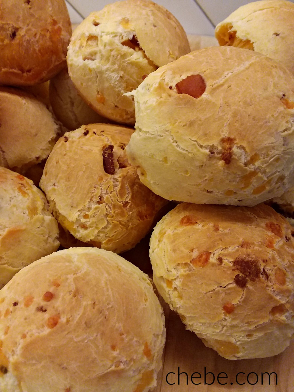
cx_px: 147
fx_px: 328
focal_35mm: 29
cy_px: 196
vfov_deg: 61.7
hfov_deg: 48.2
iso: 64
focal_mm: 2.47
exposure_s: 1/30
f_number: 1.9
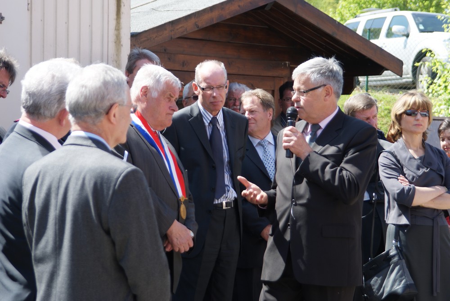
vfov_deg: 12.2
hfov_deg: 18.2
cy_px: 150
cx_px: 225
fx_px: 1408
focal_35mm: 112
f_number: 5.6
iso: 100
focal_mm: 75
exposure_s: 1/160
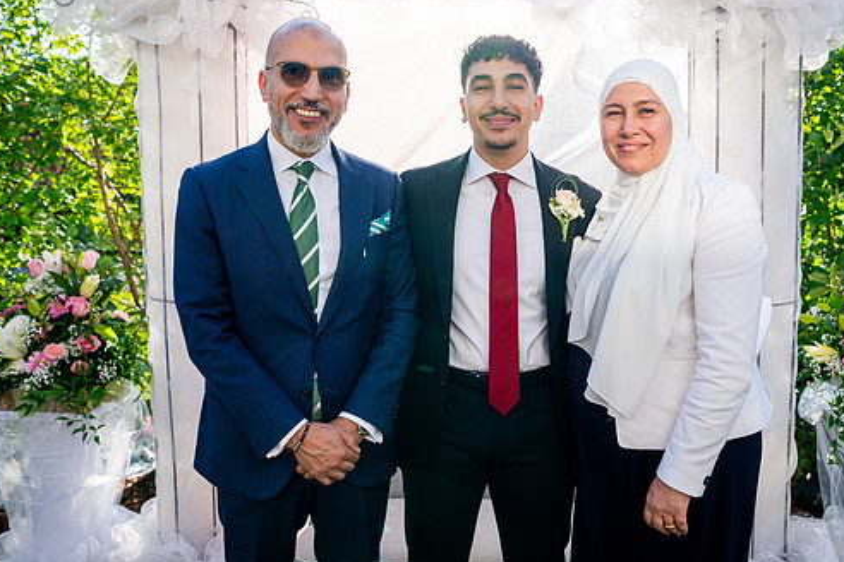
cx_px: 444
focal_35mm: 33
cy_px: 270
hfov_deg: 57.2
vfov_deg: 40.0
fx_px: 774
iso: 200
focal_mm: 28
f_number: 3.5
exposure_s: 1/640
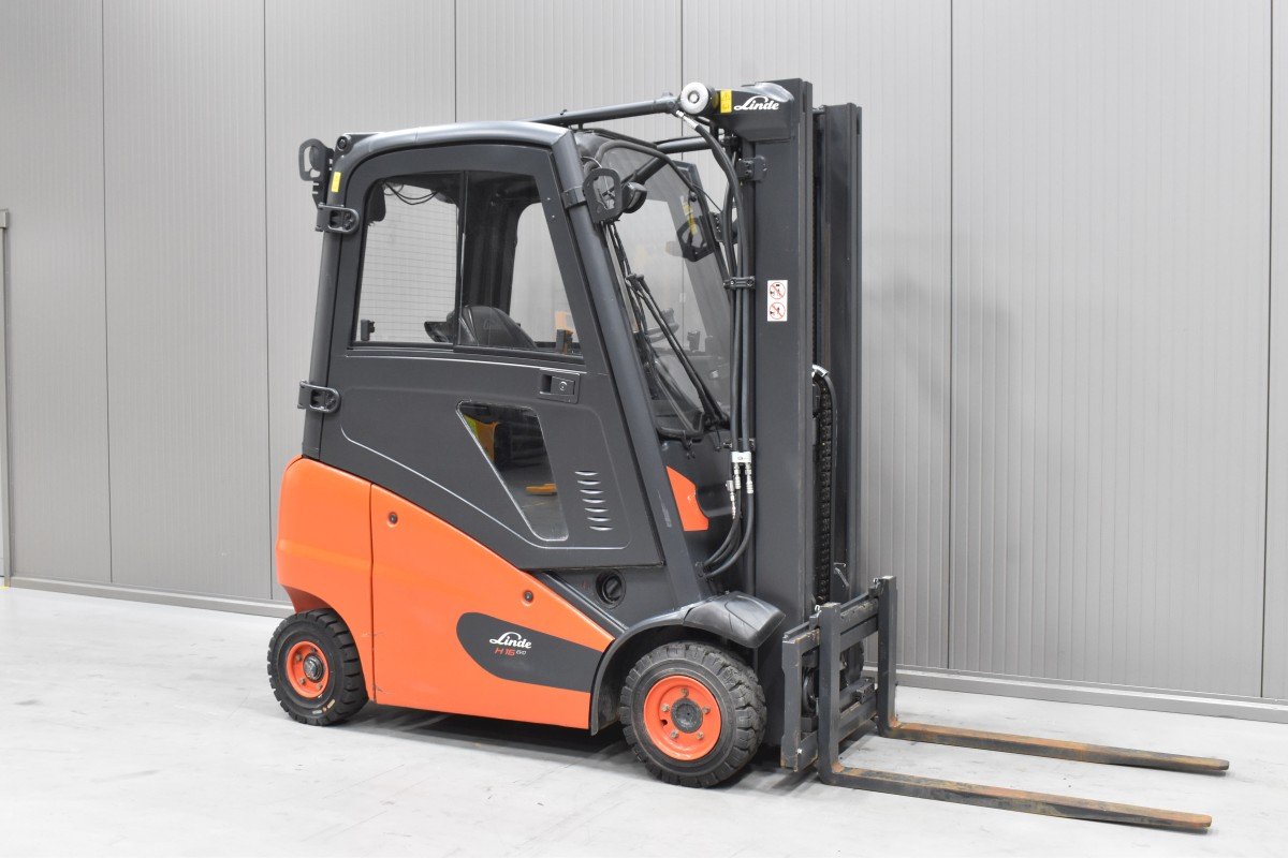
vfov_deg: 35.5
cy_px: 429
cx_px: 644
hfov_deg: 51.3
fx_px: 1342
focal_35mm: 38
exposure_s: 1/10
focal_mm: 25
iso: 1600
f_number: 7.1
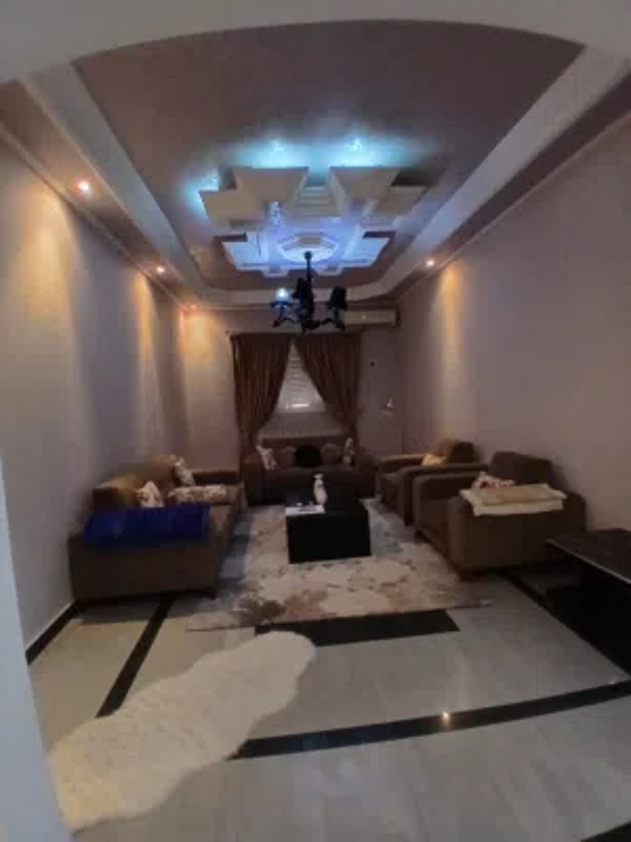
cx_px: 316
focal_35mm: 17
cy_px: 421
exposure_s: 1/25
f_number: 2.2
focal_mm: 1.4
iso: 500
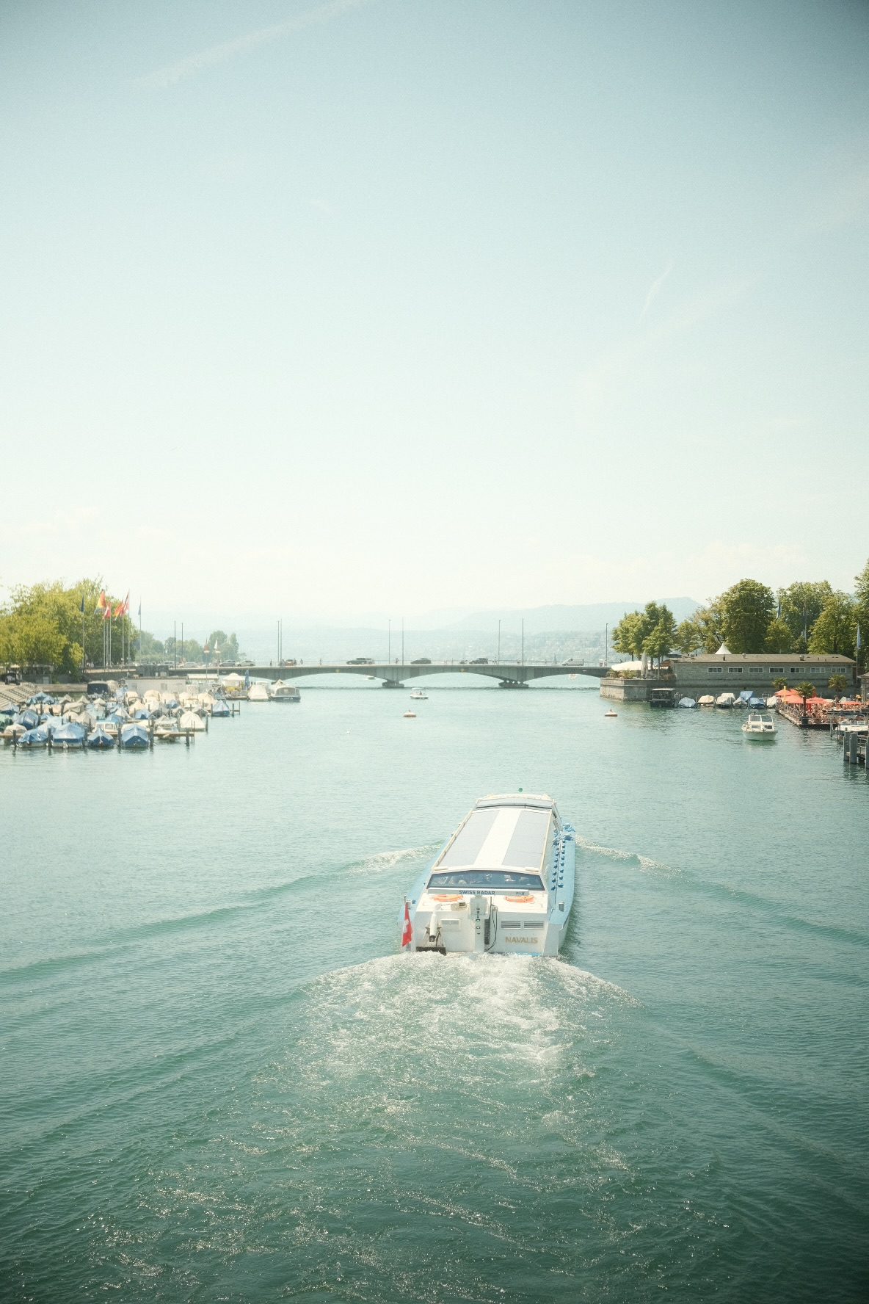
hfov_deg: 32.6
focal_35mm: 41
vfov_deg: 47.4
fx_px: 1484
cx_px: 434
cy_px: 652
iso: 640
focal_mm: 27
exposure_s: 1/4000
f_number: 2.8
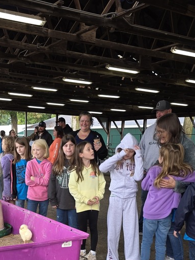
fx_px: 346
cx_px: 45
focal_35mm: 46
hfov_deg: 30.9
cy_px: 231
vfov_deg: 38.6
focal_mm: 6.3
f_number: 1.7
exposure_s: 1/60
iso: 16
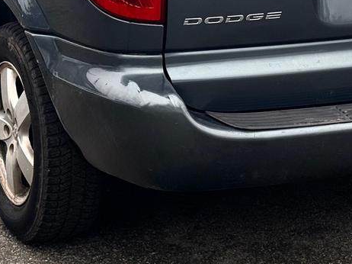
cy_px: -85
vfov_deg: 10.9
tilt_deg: -7.5
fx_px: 1352
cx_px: 221
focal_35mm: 133
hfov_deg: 14.8
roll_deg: +1.1
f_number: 1.78
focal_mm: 6.76
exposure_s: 1/633
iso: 64
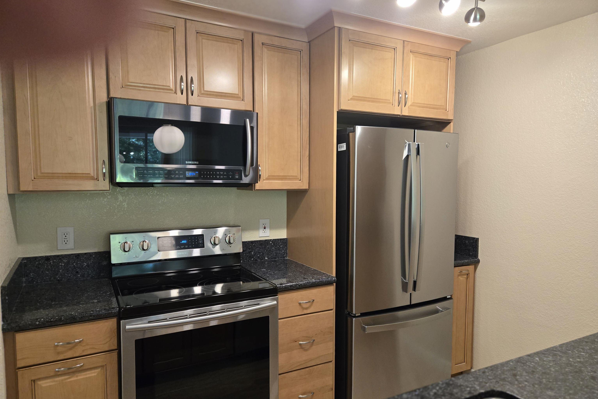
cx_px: 300
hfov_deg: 73.7
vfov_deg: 53.1
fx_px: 399
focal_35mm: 24
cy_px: 209
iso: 640
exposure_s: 1/120
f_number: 1.8
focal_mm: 5.4
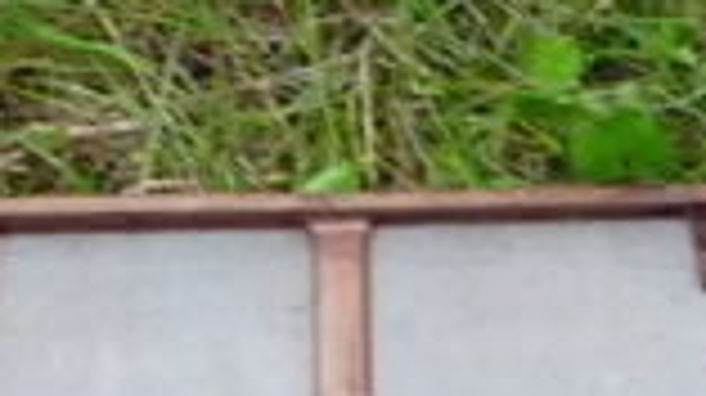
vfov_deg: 5.8
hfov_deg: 10.3
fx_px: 3891
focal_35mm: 208
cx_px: 576
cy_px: 266
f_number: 3.3
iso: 400
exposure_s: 1/25
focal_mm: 5.2
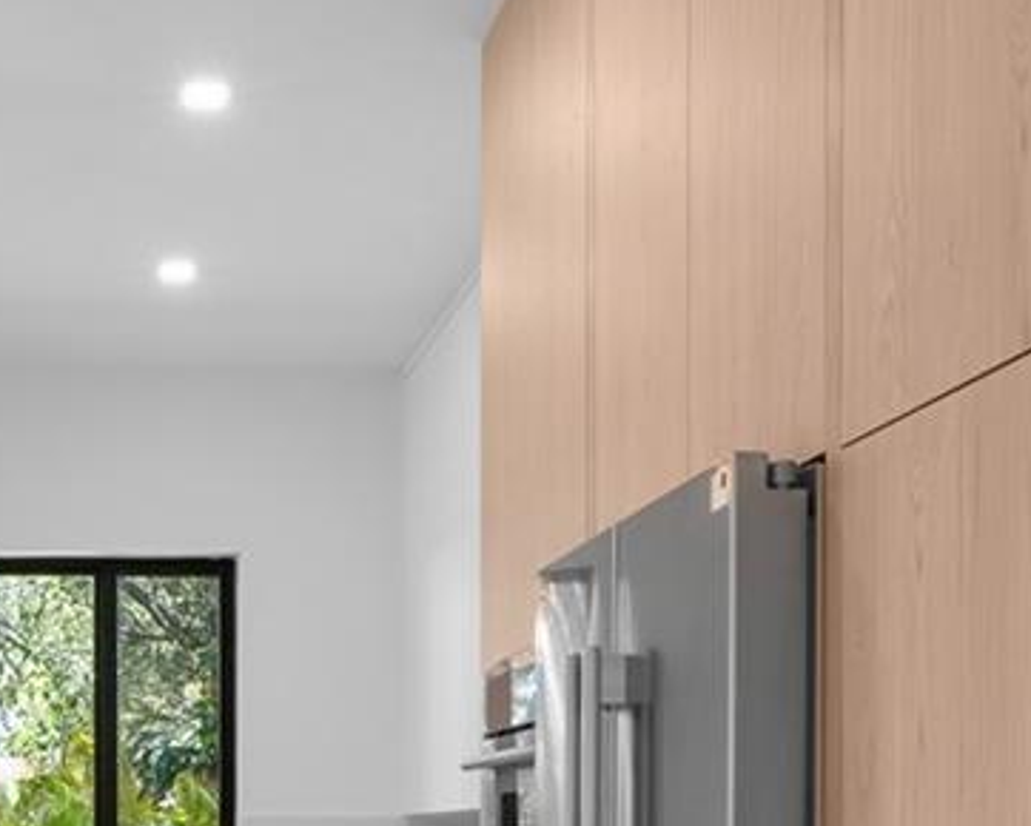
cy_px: 849
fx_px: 1771
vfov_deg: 24.9
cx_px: 140
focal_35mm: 58
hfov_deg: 31.2
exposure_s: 1/15
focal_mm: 14
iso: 250
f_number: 11
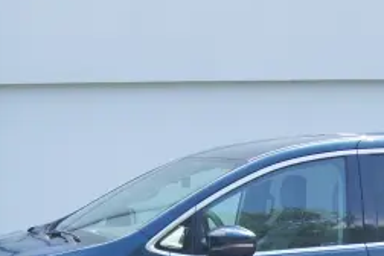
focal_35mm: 99
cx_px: 288
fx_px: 1056
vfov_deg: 13.4
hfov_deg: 20.5
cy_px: 311
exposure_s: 1/100
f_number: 6.3
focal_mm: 26
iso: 100
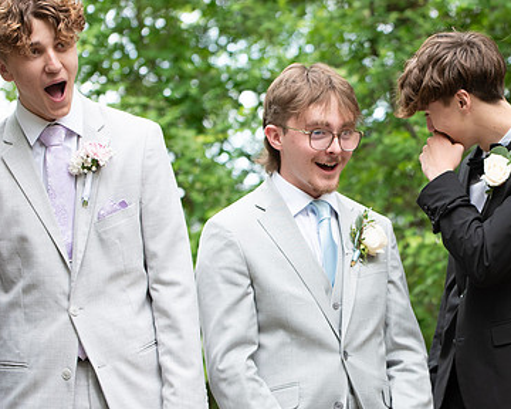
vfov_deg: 11.0
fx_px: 2132
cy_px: 214
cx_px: 434
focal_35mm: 141
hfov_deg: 13.6
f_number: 2.8
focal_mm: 70
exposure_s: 1/640
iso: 500
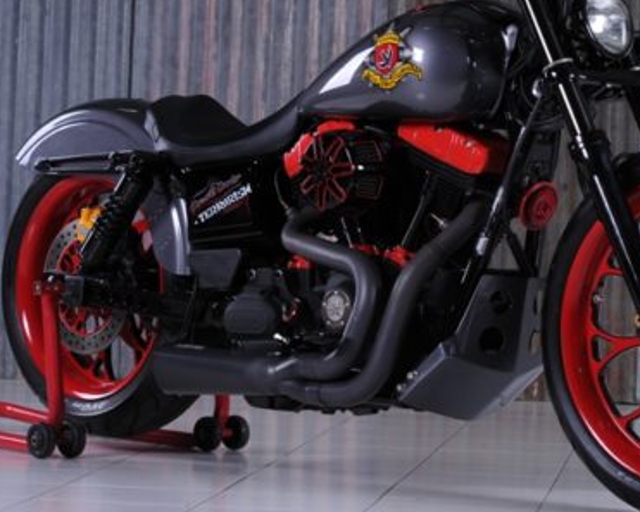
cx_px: 526
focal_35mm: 165
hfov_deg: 11.6
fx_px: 3126
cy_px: 208
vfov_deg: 9.4
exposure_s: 1/30
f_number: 6.3
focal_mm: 85
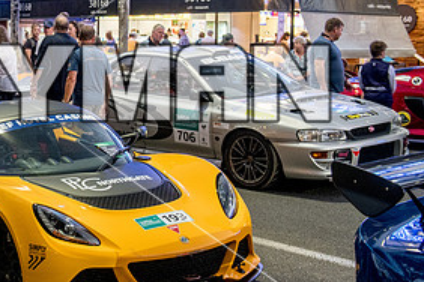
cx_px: -5
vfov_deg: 19.4
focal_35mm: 70
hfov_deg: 27.2
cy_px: 83
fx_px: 824
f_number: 4
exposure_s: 1/40
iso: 1000
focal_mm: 34
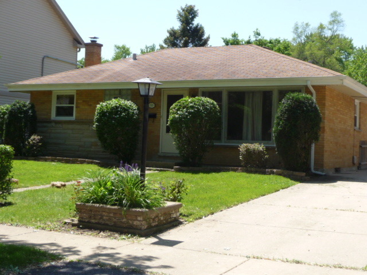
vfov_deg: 27.0
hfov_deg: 35.5
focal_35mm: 54
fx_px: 573
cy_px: 138
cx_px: 184
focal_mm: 5.3
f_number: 3.5
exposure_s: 1/500
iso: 100
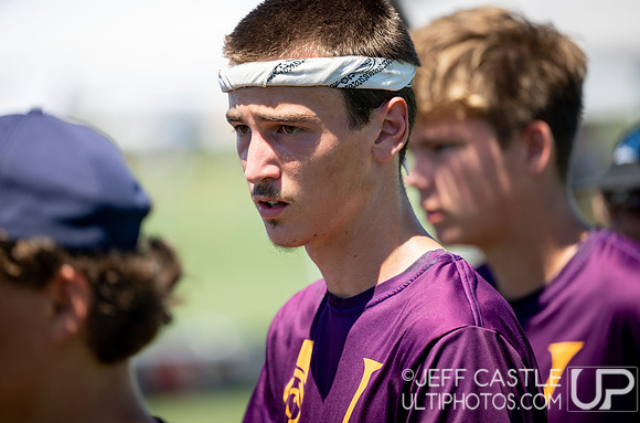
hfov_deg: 8.8
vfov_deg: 5.8
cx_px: 311
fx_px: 4147
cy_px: 174
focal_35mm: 234
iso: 125
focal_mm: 200
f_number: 2.8
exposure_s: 1/2000
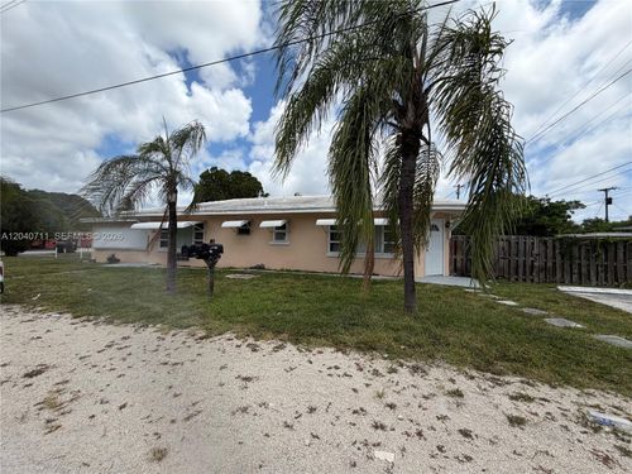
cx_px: 316
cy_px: 237
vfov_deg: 85.7
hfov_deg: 102.1
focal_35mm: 14
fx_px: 256
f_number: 2.2
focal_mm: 2.22
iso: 25
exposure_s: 1/1050
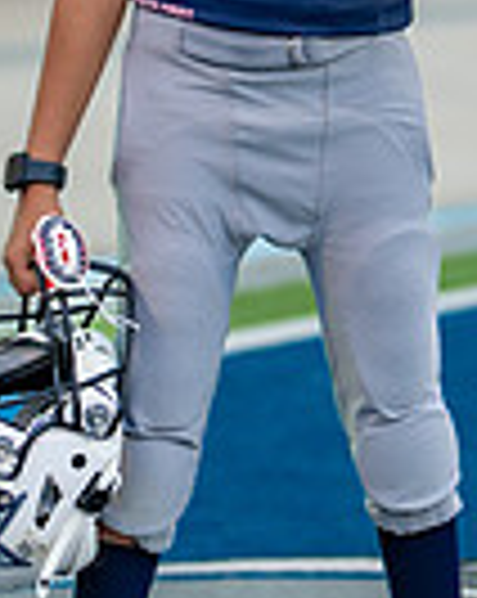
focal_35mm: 235
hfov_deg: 6.6
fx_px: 4157
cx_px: 327
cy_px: 83
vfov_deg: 8.2
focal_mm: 50
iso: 160
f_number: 1.2
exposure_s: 1/400
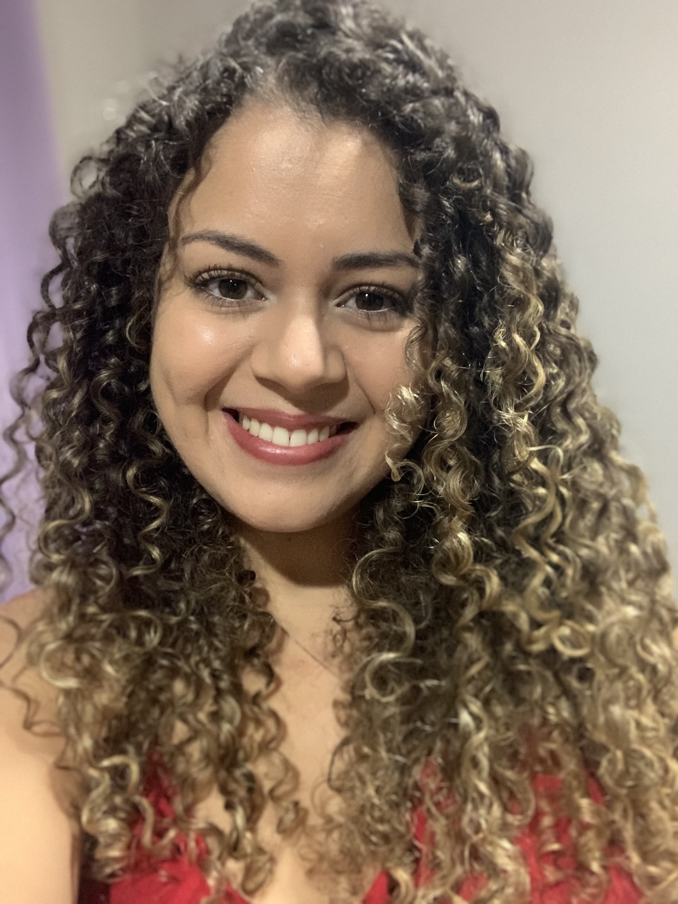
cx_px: 339
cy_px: 452
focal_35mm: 32
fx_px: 836
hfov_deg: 44.2
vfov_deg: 56.8
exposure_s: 1/24
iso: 500
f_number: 2.2
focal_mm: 2.87
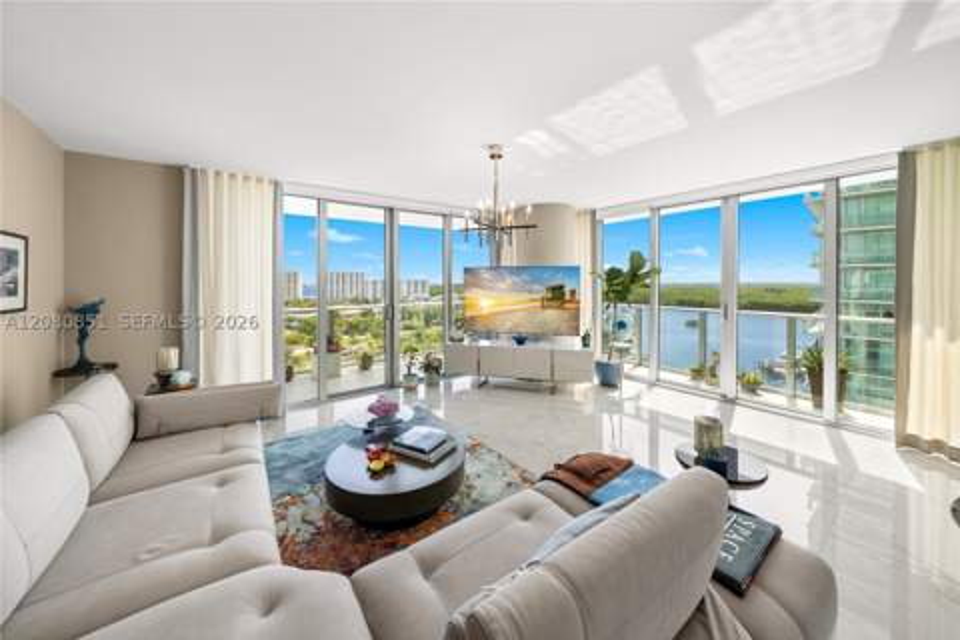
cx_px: 480
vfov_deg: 90.0
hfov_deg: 112.6
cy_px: 320
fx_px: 320
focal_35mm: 12
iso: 400
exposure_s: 1/40
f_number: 8
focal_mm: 12
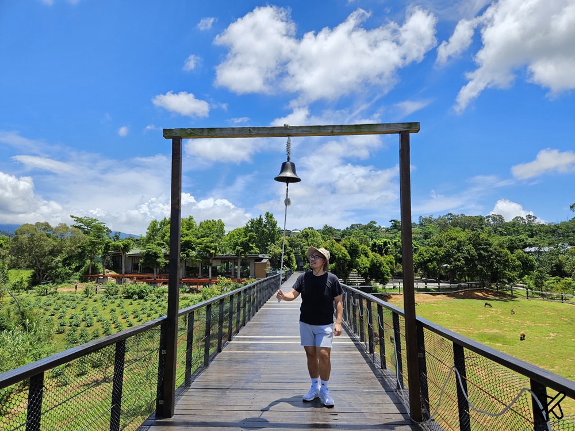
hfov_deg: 73.9
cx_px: 288
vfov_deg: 58.9
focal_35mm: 23
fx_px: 382
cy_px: 216
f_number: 1.8
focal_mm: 5.4
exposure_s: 1/1433
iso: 25
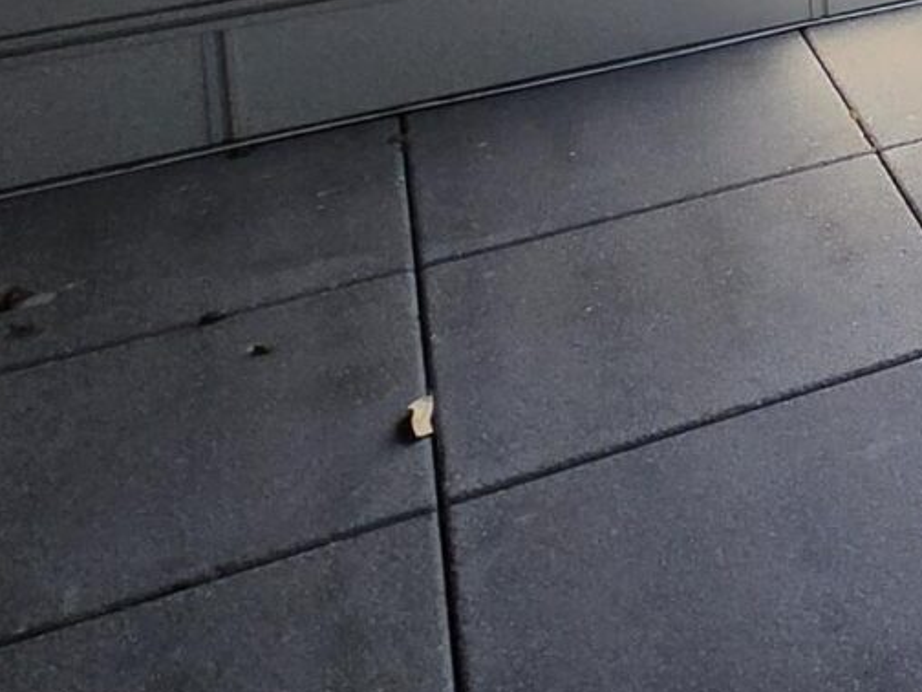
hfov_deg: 21.1
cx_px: 1608
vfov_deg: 18.0
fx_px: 1758
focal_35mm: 66
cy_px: -527
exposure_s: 1/1576
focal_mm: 2.2
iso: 100
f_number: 2.2
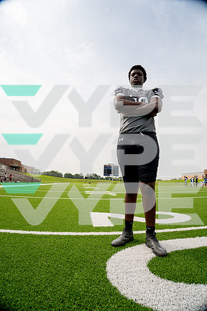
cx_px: 104
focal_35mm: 20
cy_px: 156
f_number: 5.6
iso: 125
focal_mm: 20
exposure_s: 1/800
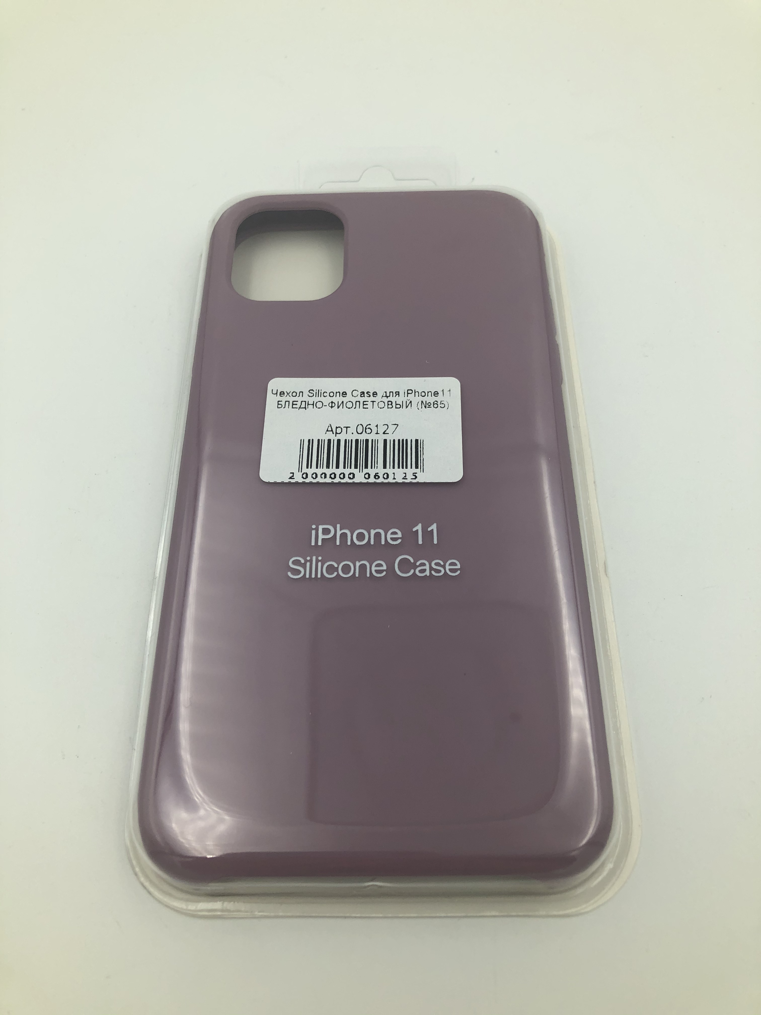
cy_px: 508
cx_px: 380
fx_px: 821
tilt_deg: -63.6
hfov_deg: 49.7
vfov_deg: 63.4
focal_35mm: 28
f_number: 1.8
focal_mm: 3.99
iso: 20
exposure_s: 1/979
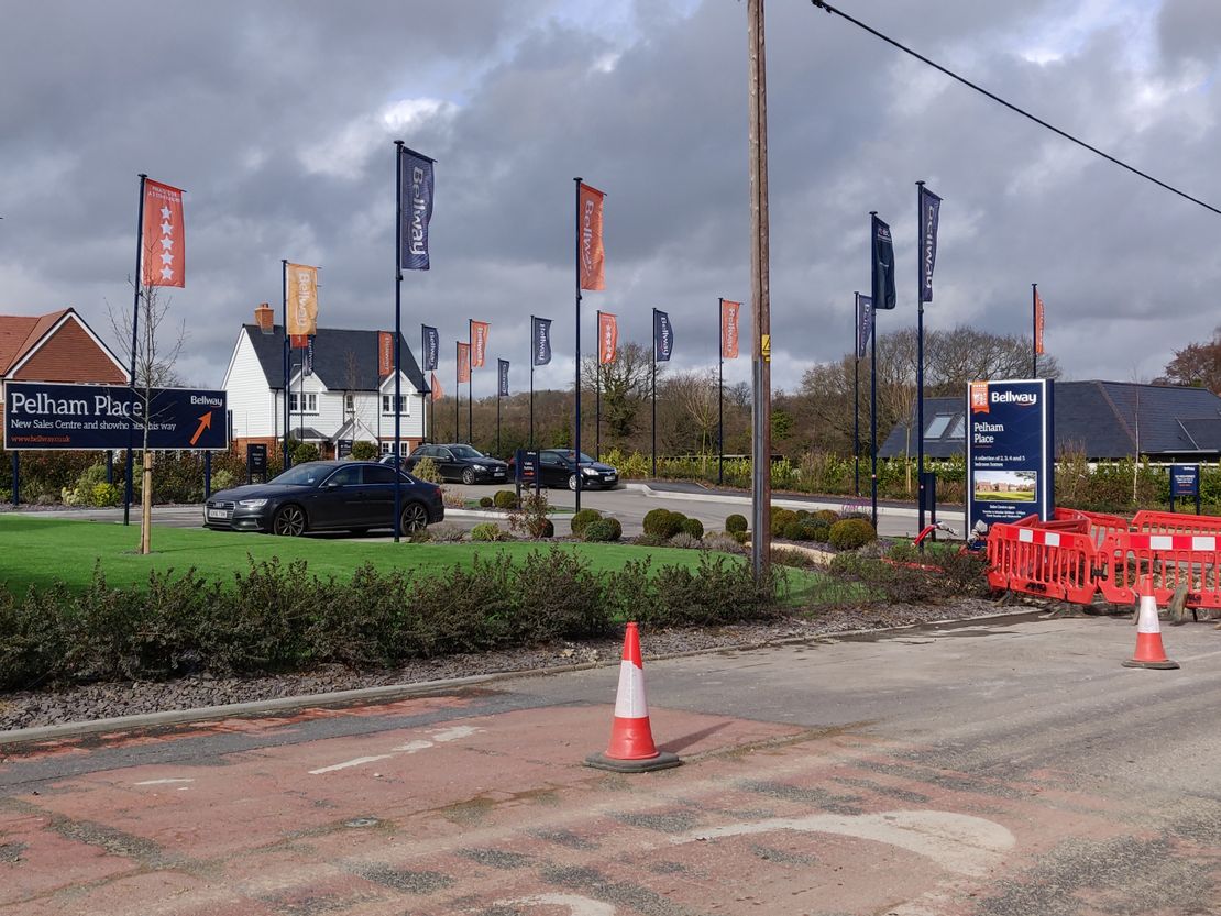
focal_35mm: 25
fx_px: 882
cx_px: 610
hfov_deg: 69.4
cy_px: 458
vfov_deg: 54.9
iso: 100
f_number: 1.7
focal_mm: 4.25
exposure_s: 1/1275
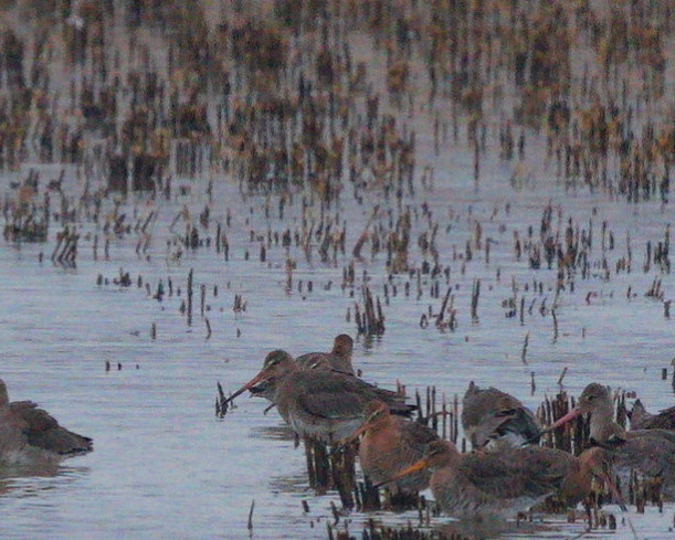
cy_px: 351
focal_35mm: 965
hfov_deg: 2.0
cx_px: 427
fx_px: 19281
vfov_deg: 1.6
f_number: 6.3
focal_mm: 600
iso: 2000
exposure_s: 1/640
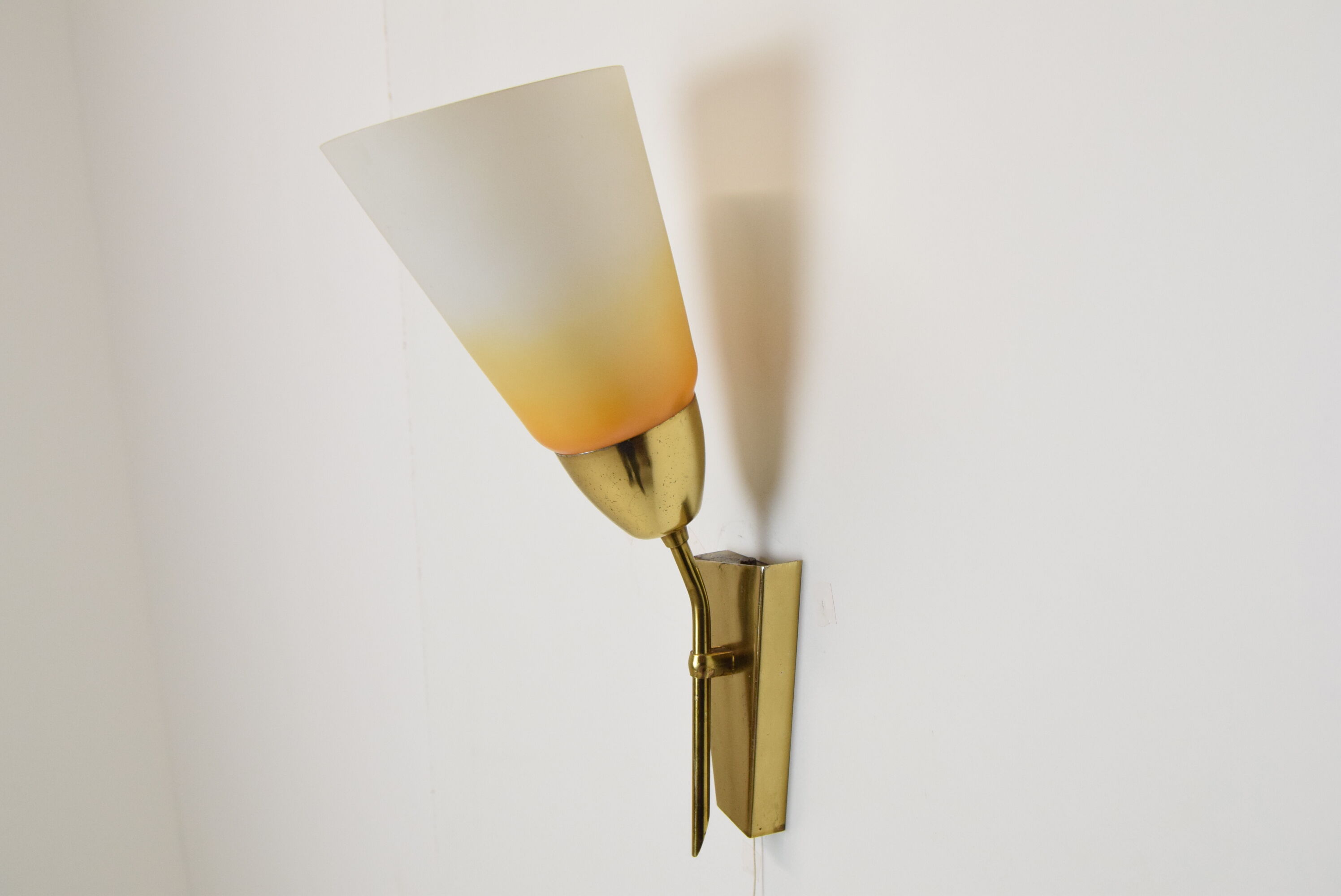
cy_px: 448
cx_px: 670
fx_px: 1566
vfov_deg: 31.9
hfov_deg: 46.4
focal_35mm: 42
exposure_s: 1/200
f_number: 7.1
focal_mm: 28
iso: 1600
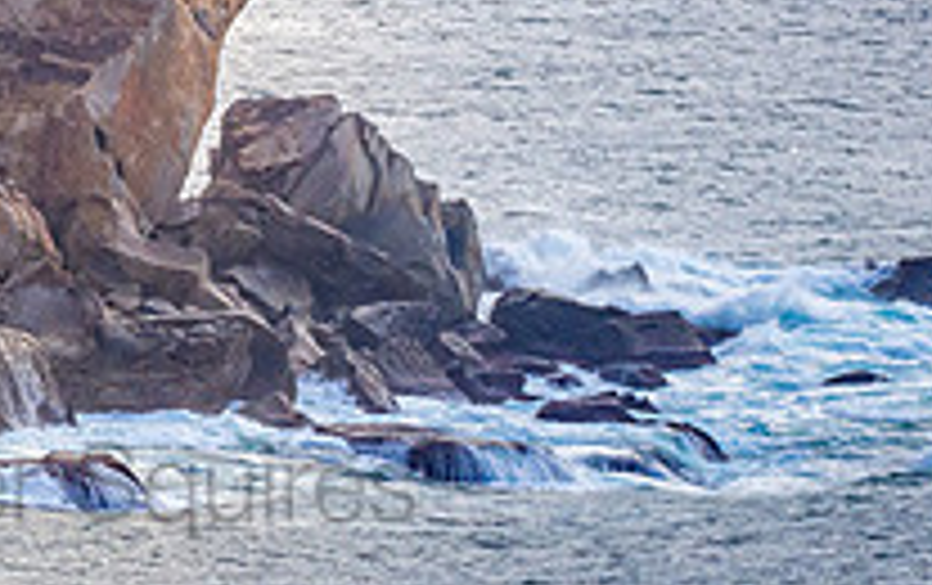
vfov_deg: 1.5
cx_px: 68
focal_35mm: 856
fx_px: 21772
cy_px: -263
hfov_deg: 2.5
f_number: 5.6
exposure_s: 1/1250
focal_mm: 200
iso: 320
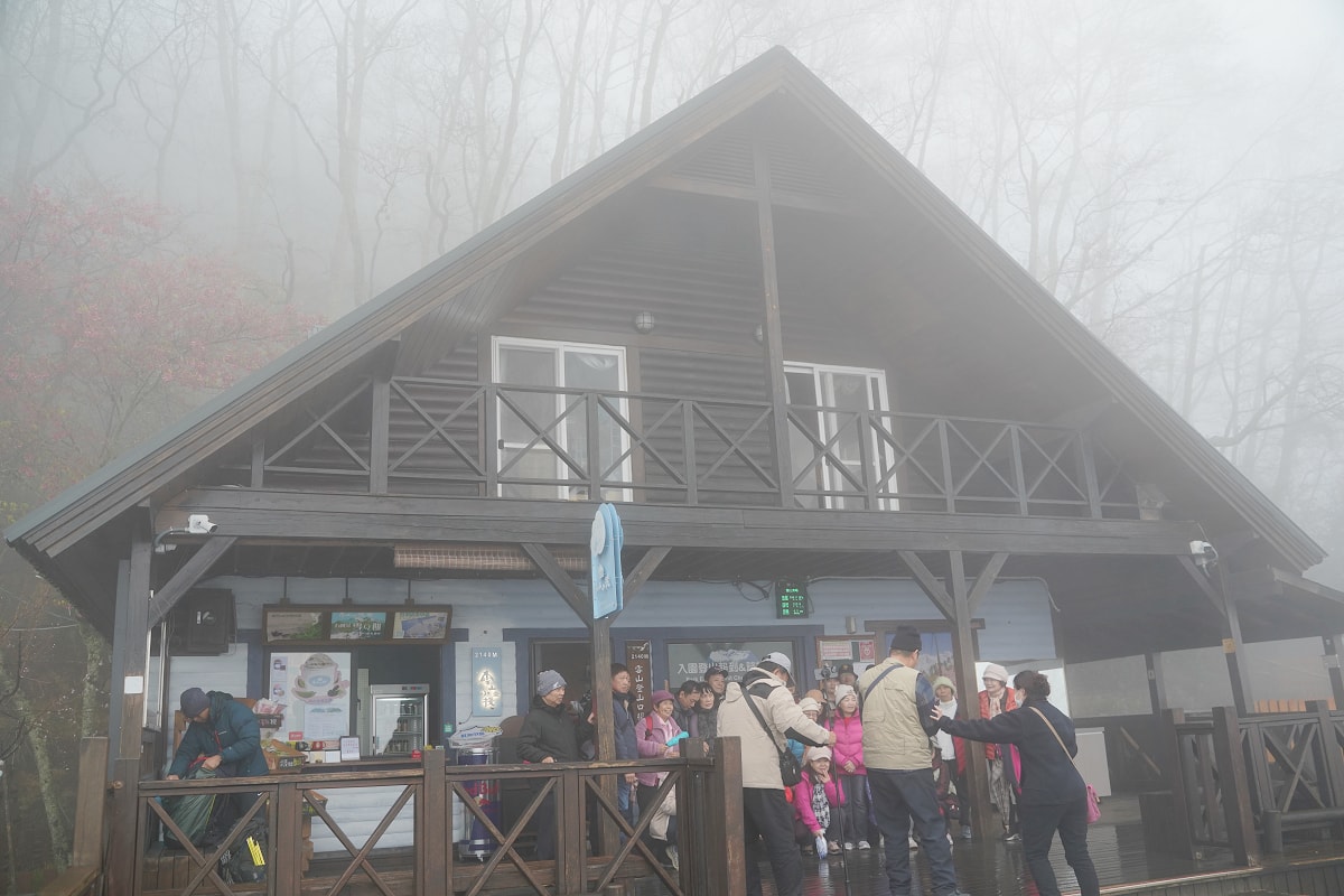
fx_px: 1083
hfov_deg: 63.7
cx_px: 672
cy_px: 448
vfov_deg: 45.0
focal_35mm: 29
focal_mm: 29
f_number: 4
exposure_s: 1/160
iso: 500
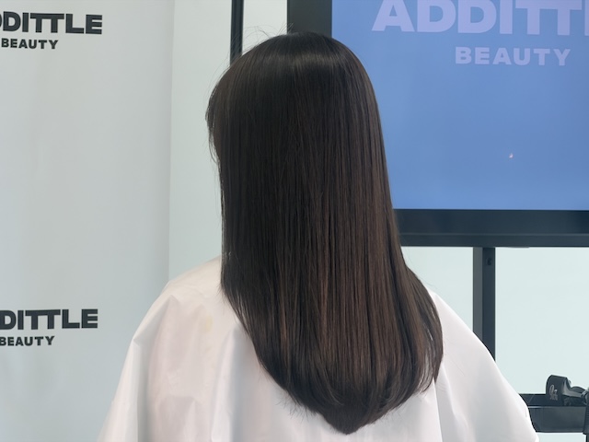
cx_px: 294
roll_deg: +0.0
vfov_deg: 7.4
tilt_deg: -0.4
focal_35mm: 200
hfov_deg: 9.9
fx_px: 3403
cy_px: 221
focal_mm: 16.89
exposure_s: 1/100
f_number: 2.8
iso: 125
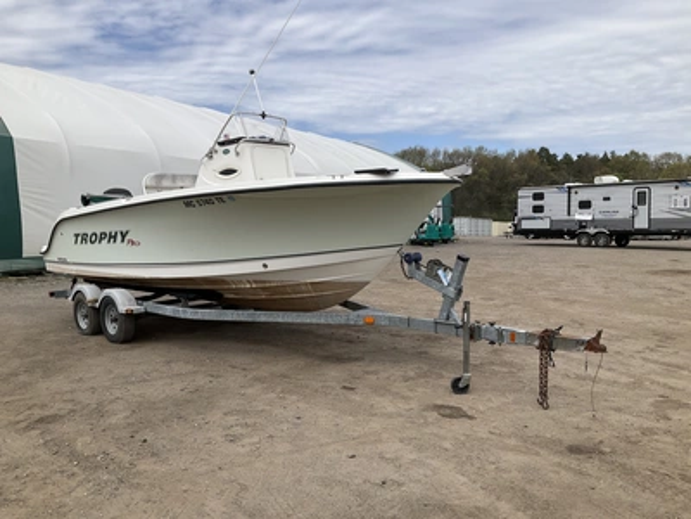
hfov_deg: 61.7
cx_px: 346
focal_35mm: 29
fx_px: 579
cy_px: 260
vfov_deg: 48.2
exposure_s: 1/2320
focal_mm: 3
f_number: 1.8
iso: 25
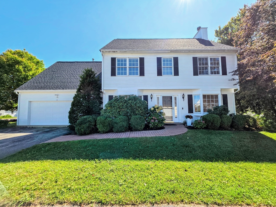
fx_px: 104
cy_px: 104
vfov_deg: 89.9
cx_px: 138
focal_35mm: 13
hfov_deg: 106.2
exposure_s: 1/1429
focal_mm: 2.2
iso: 40
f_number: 1.9
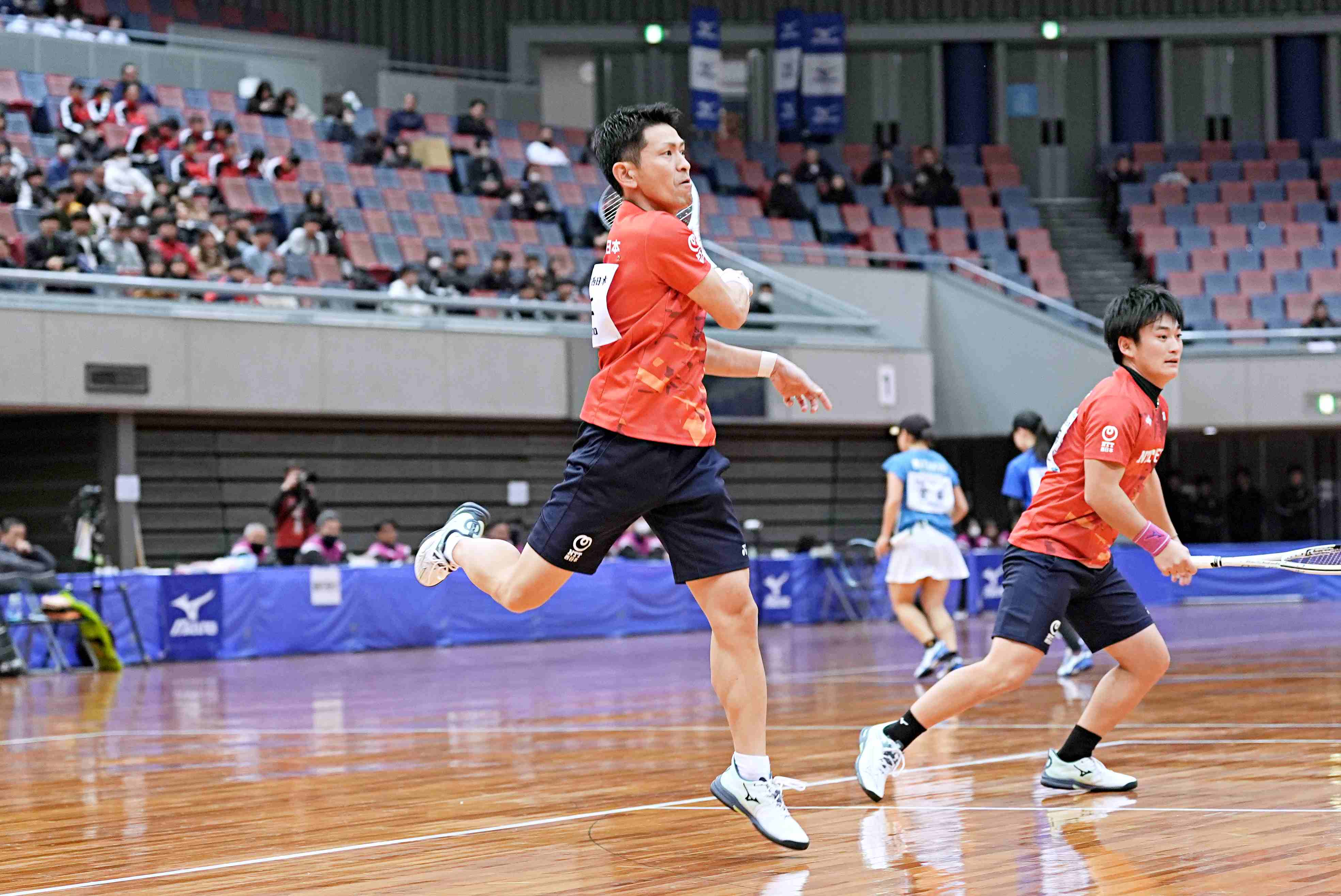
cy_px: 448
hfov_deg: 17.8
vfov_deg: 11.9
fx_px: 4287
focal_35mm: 115
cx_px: 670
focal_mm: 77
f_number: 2.8
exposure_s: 1/400
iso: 1600
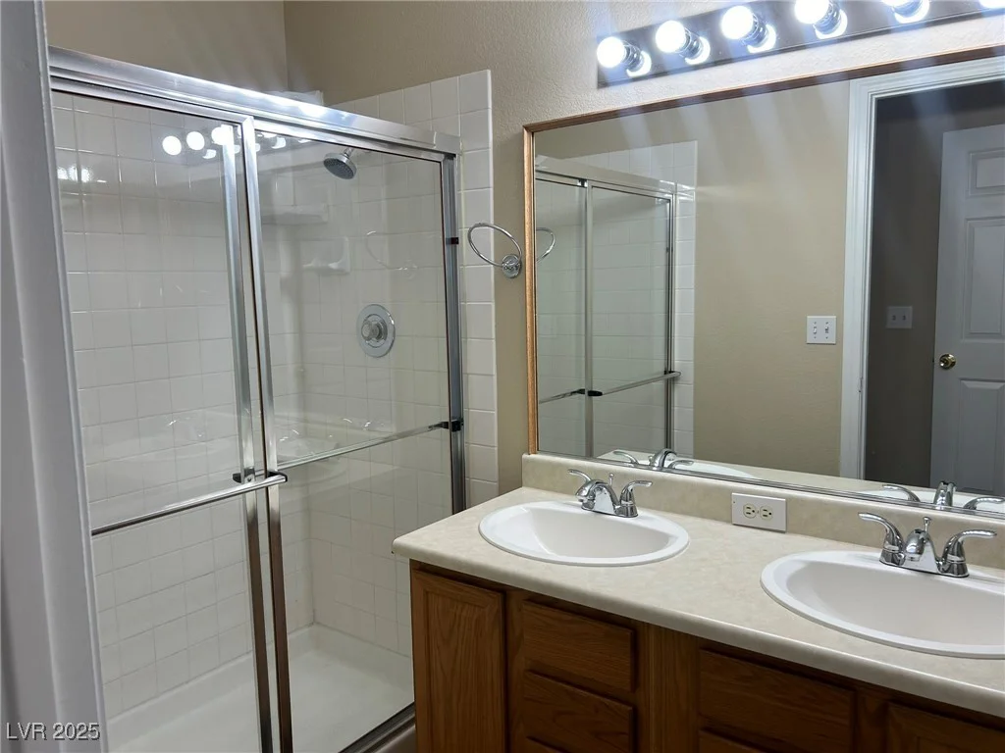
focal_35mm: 26
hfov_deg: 67.3
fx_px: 755
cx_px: 502
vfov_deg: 53.1
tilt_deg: -5.3
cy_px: 376
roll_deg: +1.8
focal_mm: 5.7
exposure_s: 1/148
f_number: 1.5
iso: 40
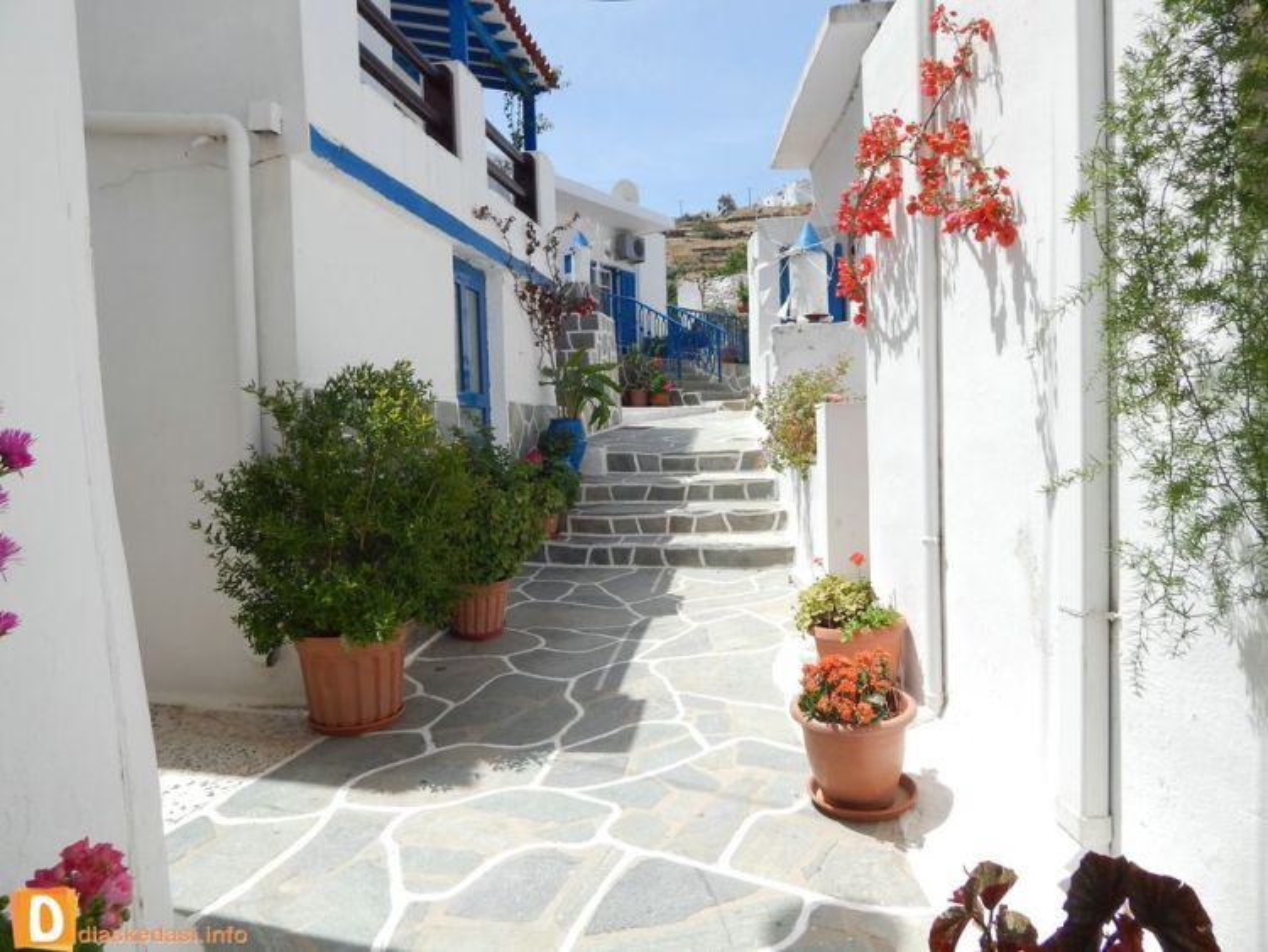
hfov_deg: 73.9
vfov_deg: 58.9
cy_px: 476
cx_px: 634
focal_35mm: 23
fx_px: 843
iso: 125
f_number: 6
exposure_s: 1/500
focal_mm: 4
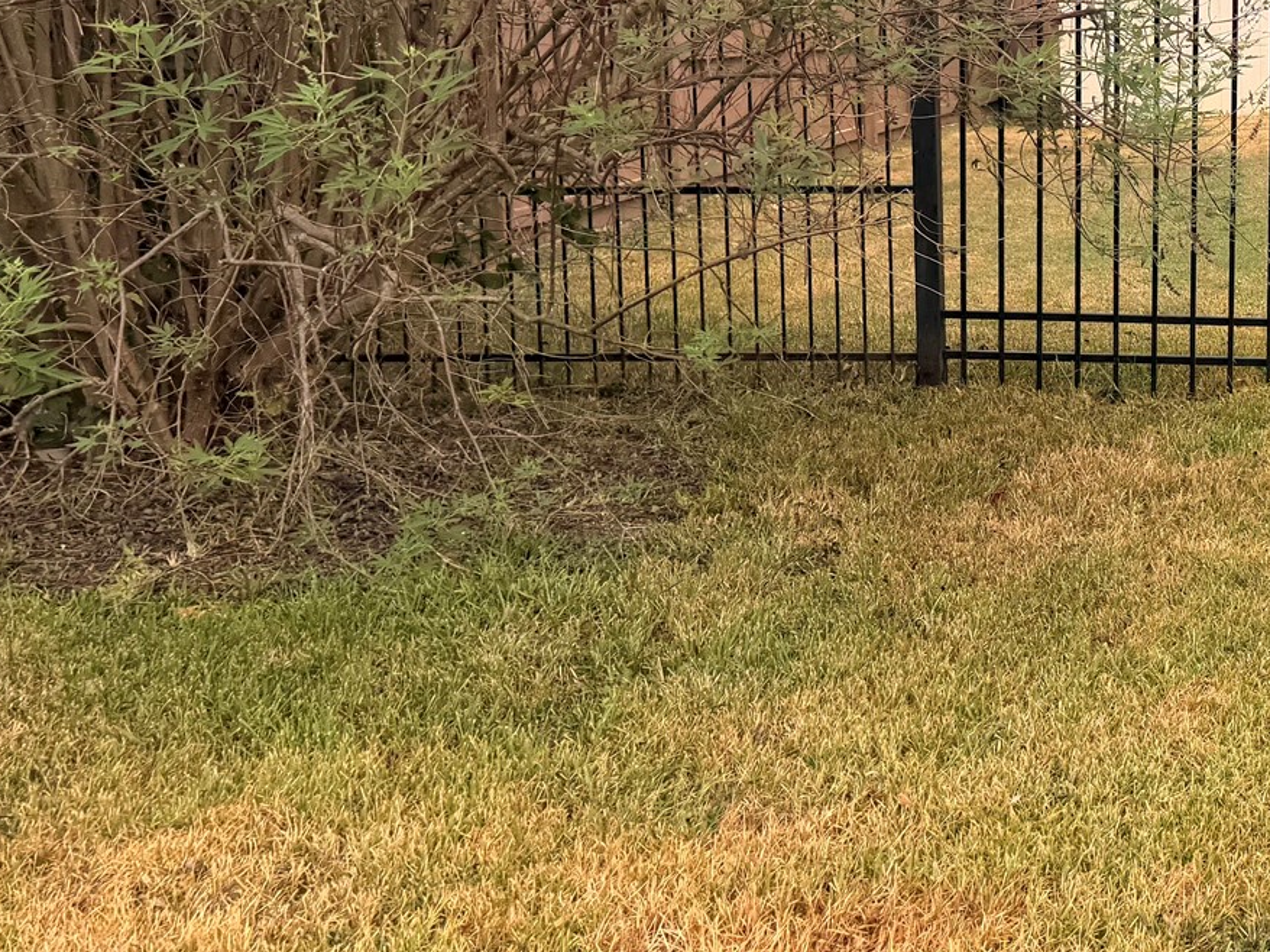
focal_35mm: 56
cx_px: 1253
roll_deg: -1.7
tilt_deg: -0.5
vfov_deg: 25.6
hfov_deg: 31.9
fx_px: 2054
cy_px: 174
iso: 80
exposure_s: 1/1770
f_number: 1.78
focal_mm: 6.76
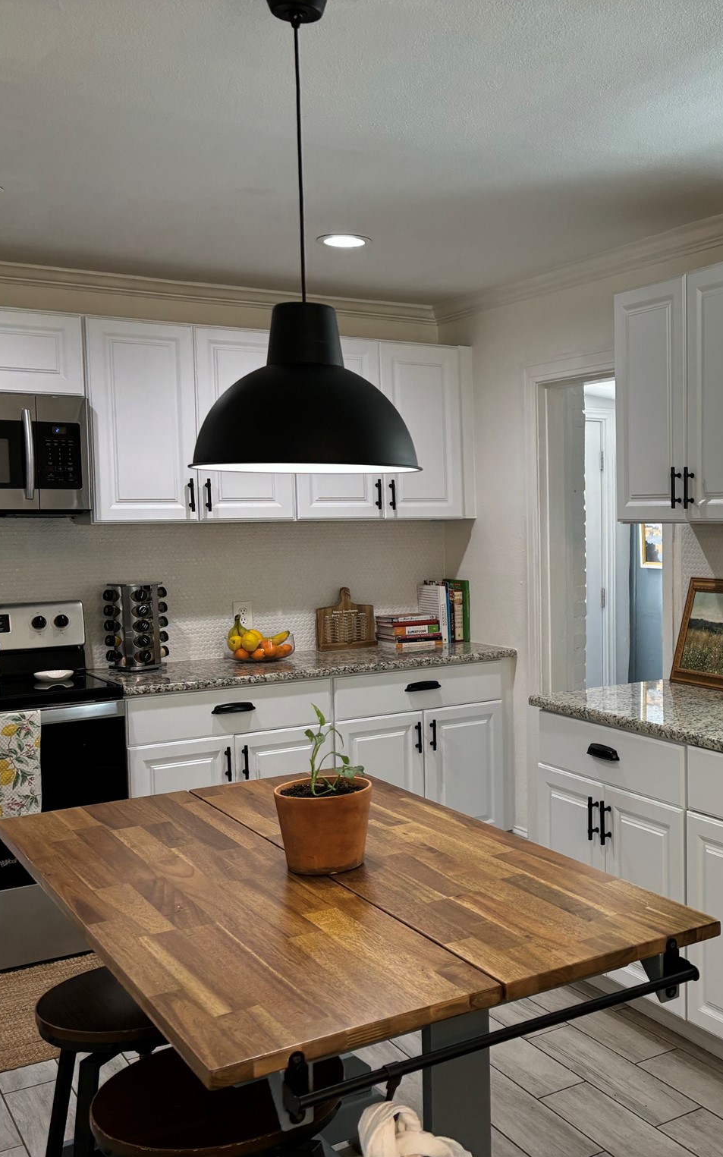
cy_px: 575
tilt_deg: -3.0
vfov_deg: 52.8
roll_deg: +0.3
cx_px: 648
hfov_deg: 32.7
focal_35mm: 37
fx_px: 1167
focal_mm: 5.96
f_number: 1.6
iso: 64
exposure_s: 1/60
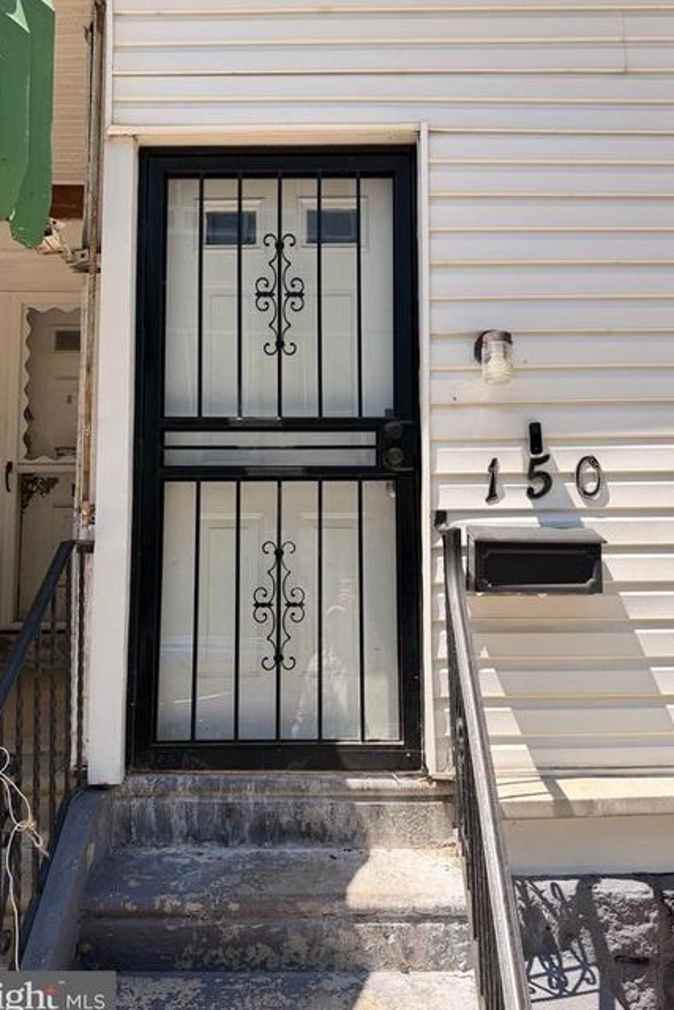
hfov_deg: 49.6
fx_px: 730
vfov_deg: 69.4
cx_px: 339
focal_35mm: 26
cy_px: 501
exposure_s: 1/2053
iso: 80
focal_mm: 6.76
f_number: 1.78
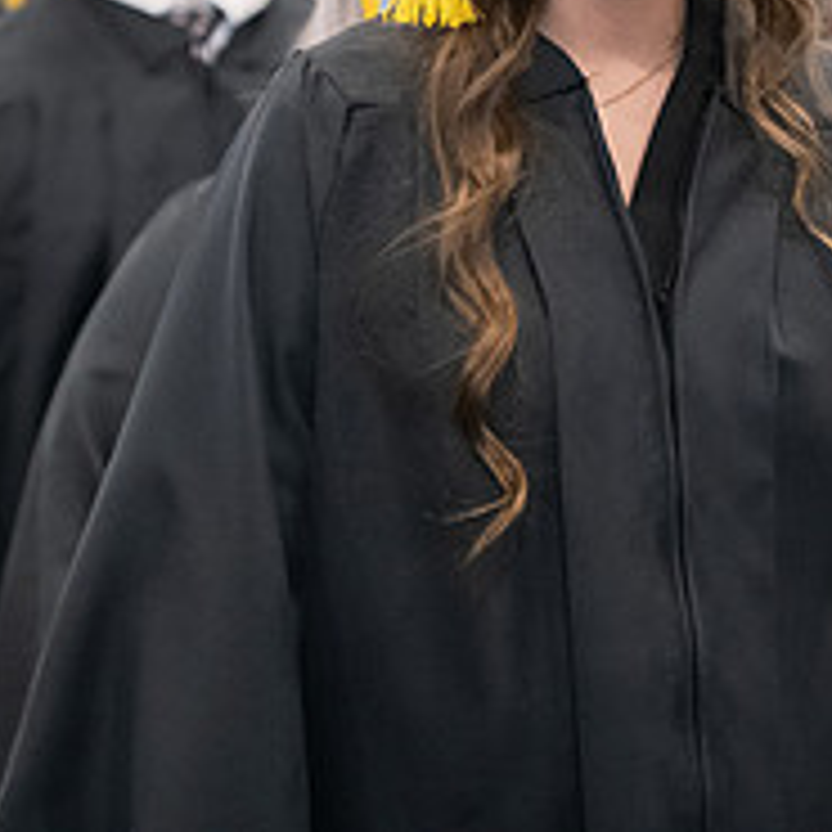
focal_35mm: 320
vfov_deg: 5.5
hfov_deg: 5.5
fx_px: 8702
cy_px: -29
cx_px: 747
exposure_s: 1/200
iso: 3200
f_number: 3.2
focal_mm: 120
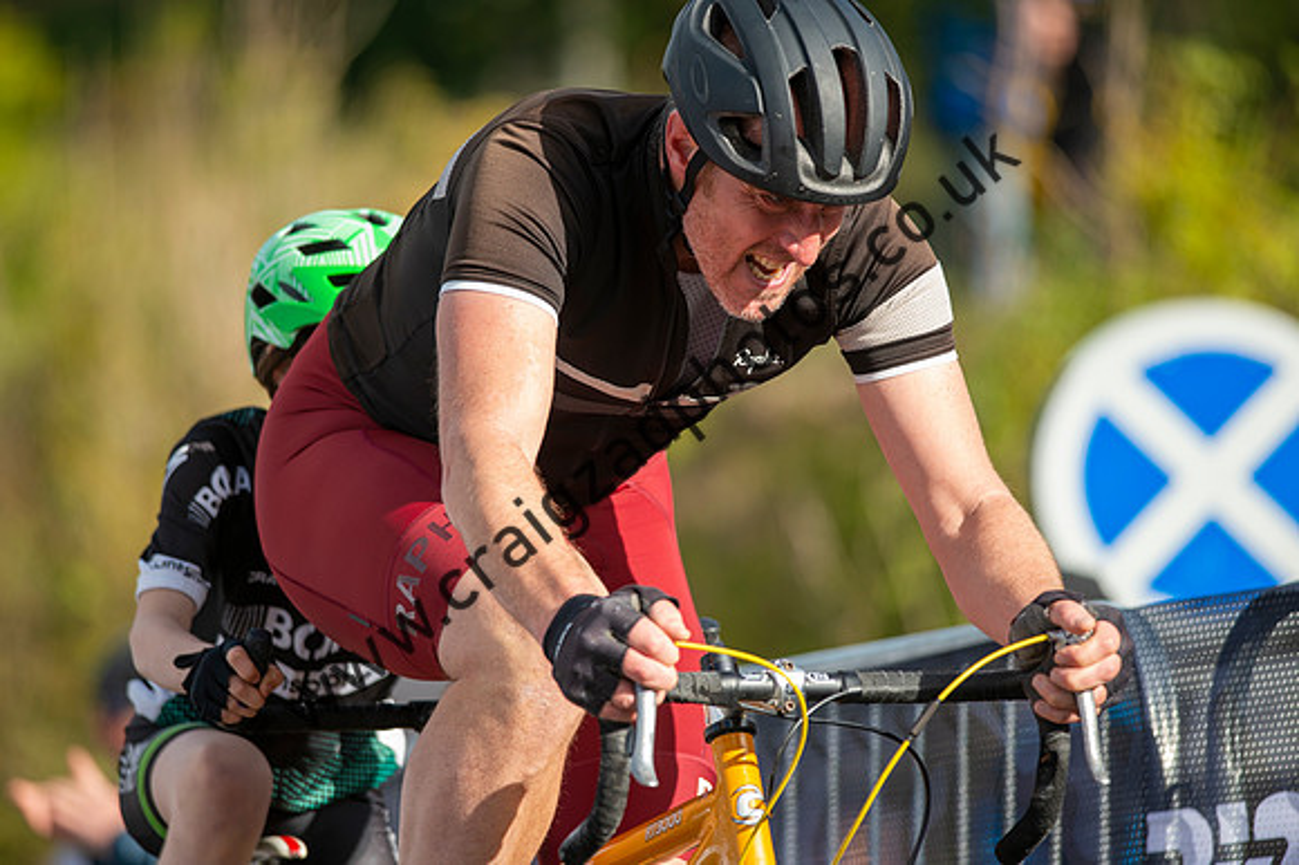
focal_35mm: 300
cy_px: 432
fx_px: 10818
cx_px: 650
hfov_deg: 6.9
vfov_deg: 4.6
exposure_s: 1/1000
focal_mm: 300
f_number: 4.5
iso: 280
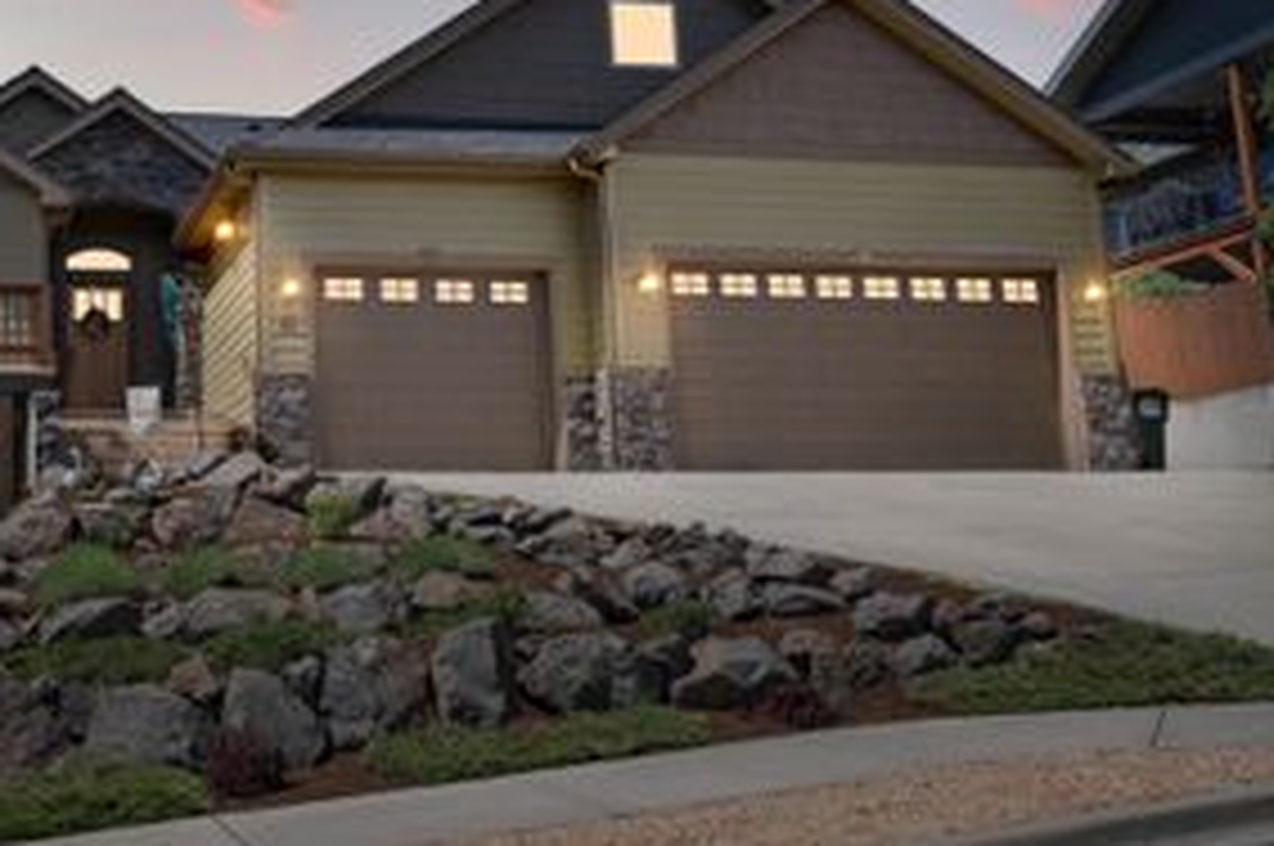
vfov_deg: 29.0
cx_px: 252
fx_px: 1626
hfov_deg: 41.0
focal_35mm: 46
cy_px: 308
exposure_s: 1/160
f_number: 8
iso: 100
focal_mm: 26
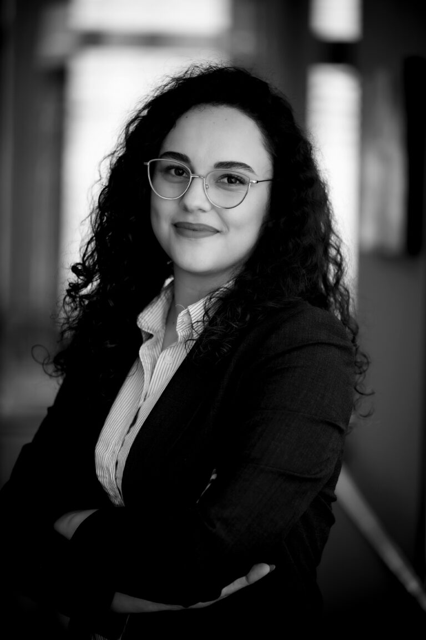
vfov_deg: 13.7
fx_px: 2662
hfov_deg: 9.1
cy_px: 320
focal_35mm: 150
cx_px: 213
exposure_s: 1/500
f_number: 2.8
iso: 400
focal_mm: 150
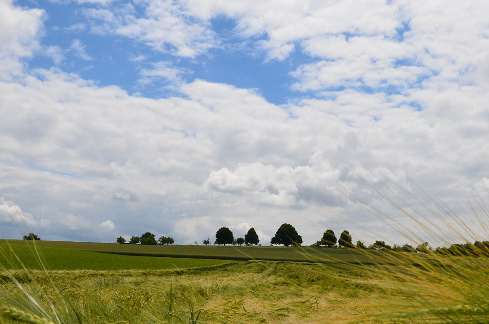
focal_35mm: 43
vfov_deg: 30.8
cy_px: 223
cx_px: 254
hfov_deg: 45.5
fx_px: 583
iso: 100
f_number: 13
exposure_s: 1/250
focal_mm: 18
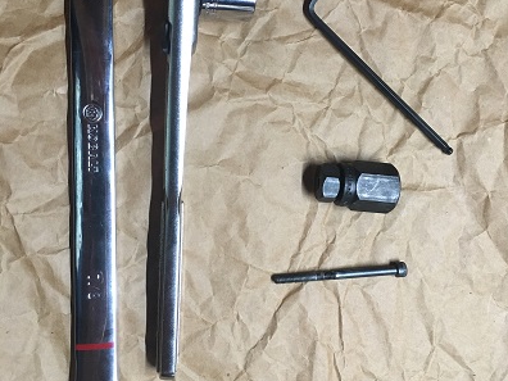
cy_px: 152
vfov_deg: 36.7
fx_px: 572
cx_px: 255
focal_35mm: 39
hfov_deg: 47.9
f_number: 2.2
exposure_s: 1/30
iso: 160
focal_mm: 4.15
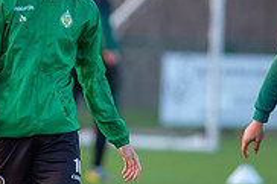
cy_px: 93
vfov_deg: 1.4
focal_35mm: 956
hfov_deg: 2.2
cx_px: 56
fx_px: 7349
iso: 400
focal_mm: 300
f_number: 2.8
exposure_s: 1/400
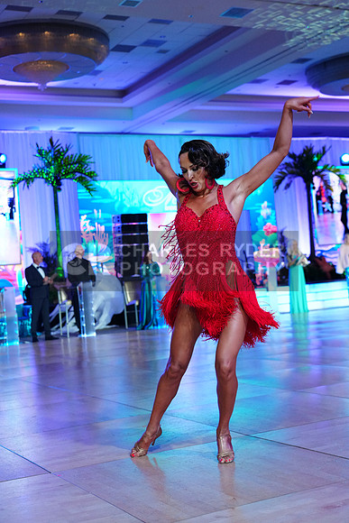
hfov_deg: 26.0
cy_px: 262
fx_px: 756
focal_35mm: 52
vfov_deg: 38.2
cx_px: 174
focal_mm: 52
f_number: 4
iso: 2500
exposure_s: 1/400
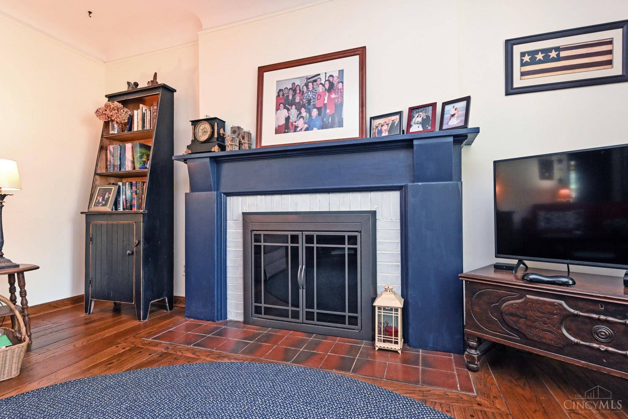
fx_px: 305
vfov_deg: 68.9
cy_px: 210
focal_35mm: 18
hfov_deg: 91.6
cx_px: 314
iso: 1400
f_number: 4
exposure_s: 1/60
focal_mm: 17.5
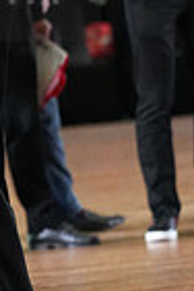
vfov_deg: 3.7
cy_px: -27
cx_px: -183
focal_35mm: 555
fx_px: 4486
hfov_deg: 2.5
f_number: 4.5
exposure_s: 1/400
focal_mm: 135
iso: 8000
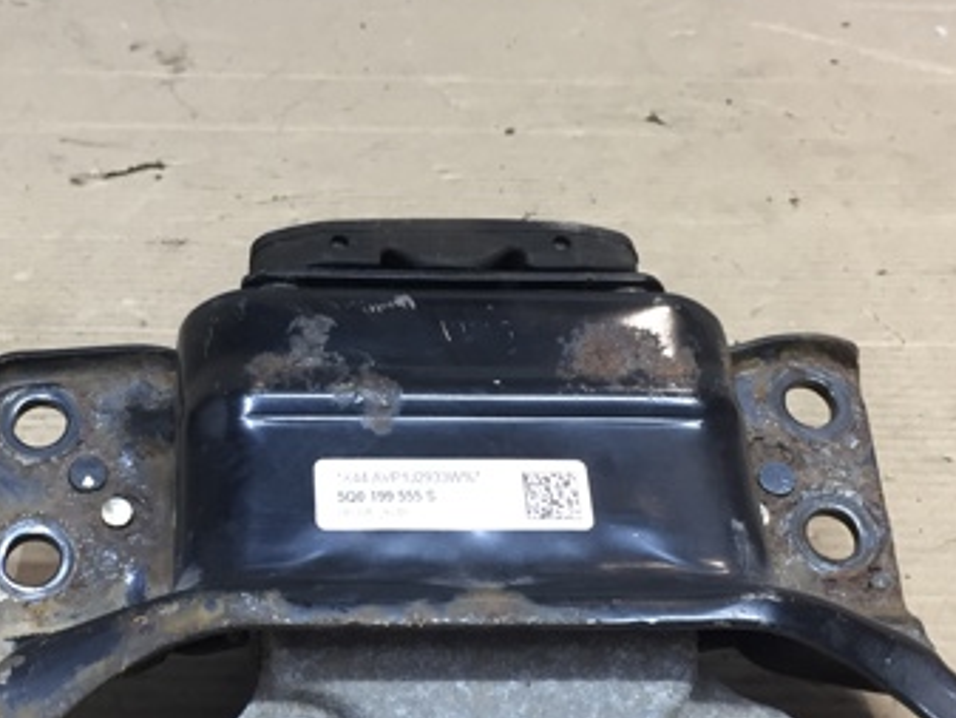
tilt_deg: -35.2
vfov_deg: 26.5
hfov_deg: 34.6
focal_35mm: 55
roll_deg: -1.9
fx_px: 1519
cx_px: 312
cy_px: 457
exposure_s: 1/33
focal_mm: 4.15
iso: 80
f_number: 2.2
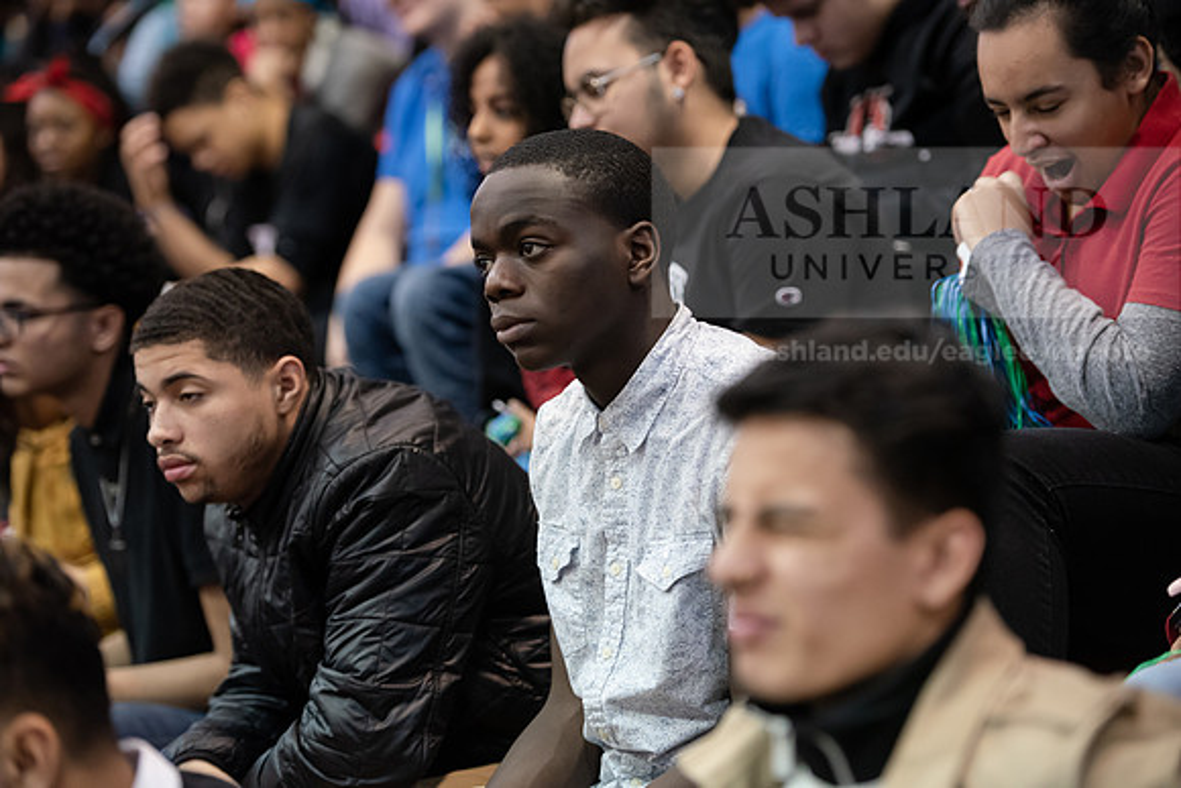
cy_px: 394
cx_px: 590
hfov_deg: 17.6
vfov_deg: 11.8
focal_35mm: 116
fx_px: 3806
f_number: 2.8
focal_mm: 116
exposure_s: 1/200
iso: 4000
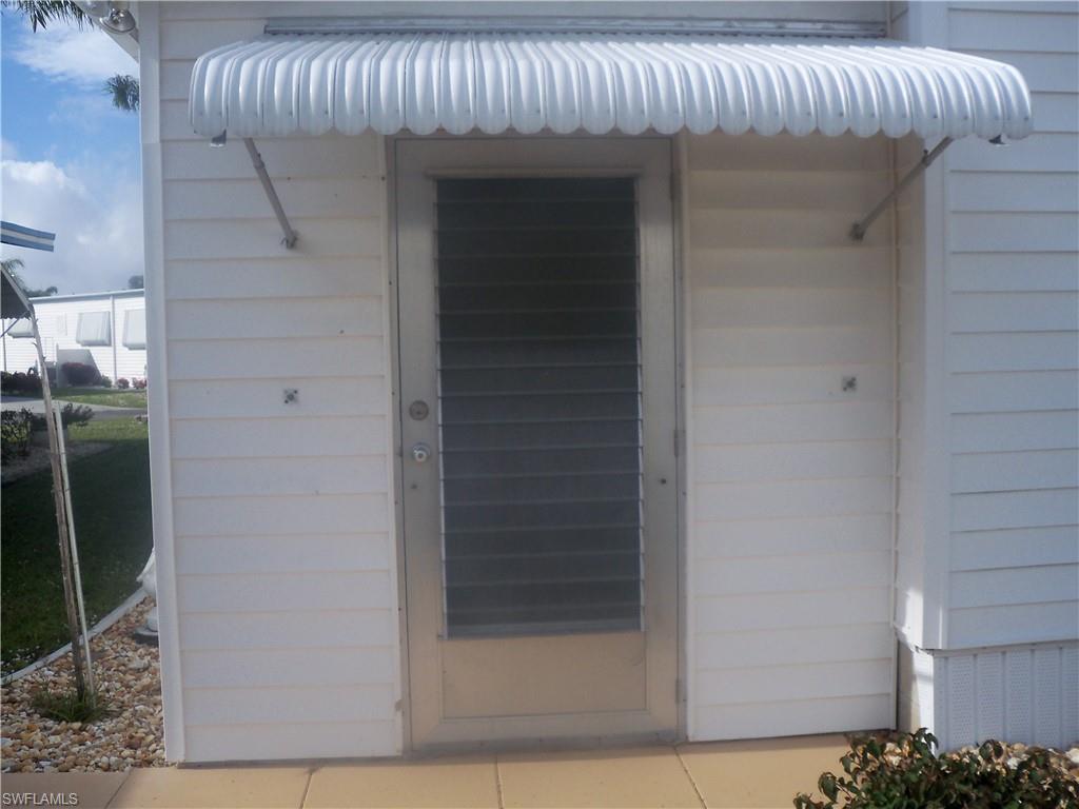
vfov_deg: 37.7
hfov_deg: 49.0
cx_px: 540
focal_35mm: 38
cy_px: 404
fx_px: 1184
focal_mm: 6.3
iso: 100
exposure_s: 1/500
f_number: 5.6
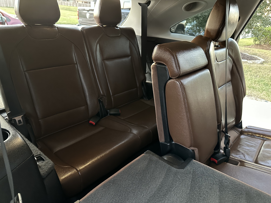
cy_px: 102
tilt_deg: -24.2
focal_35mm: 24
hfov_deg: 71.6
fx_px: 188
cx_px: 136
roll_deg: -5.4
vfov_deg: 56.8
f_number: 1.78
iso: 1000
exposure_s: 1/35
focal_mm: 6.86
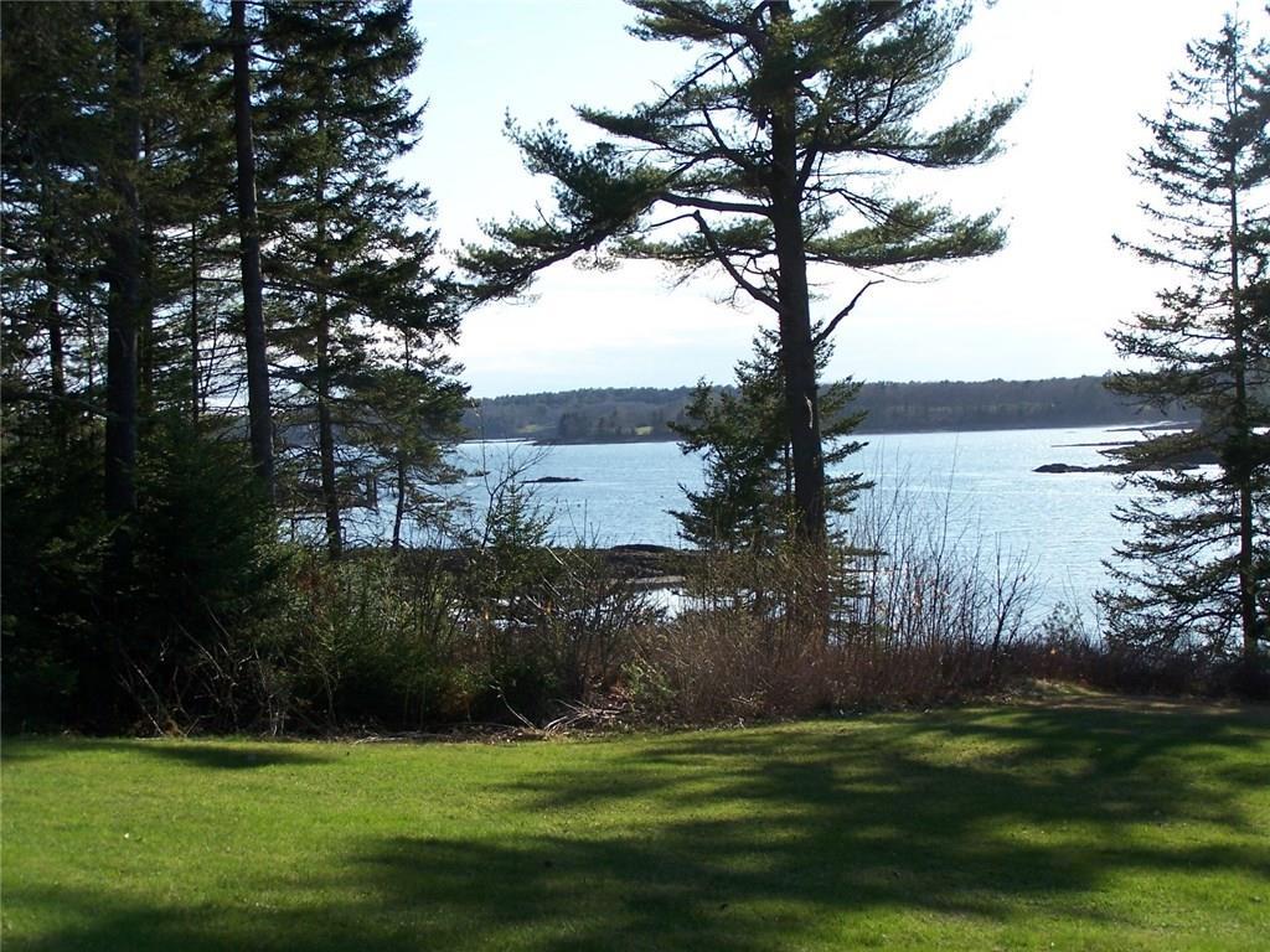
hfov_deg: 32.7
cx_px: 635
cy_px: 476
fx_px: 2165
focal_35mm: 59
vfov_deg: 24.8
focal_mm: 9.8
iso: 80
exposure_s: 1/800
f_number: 3.1
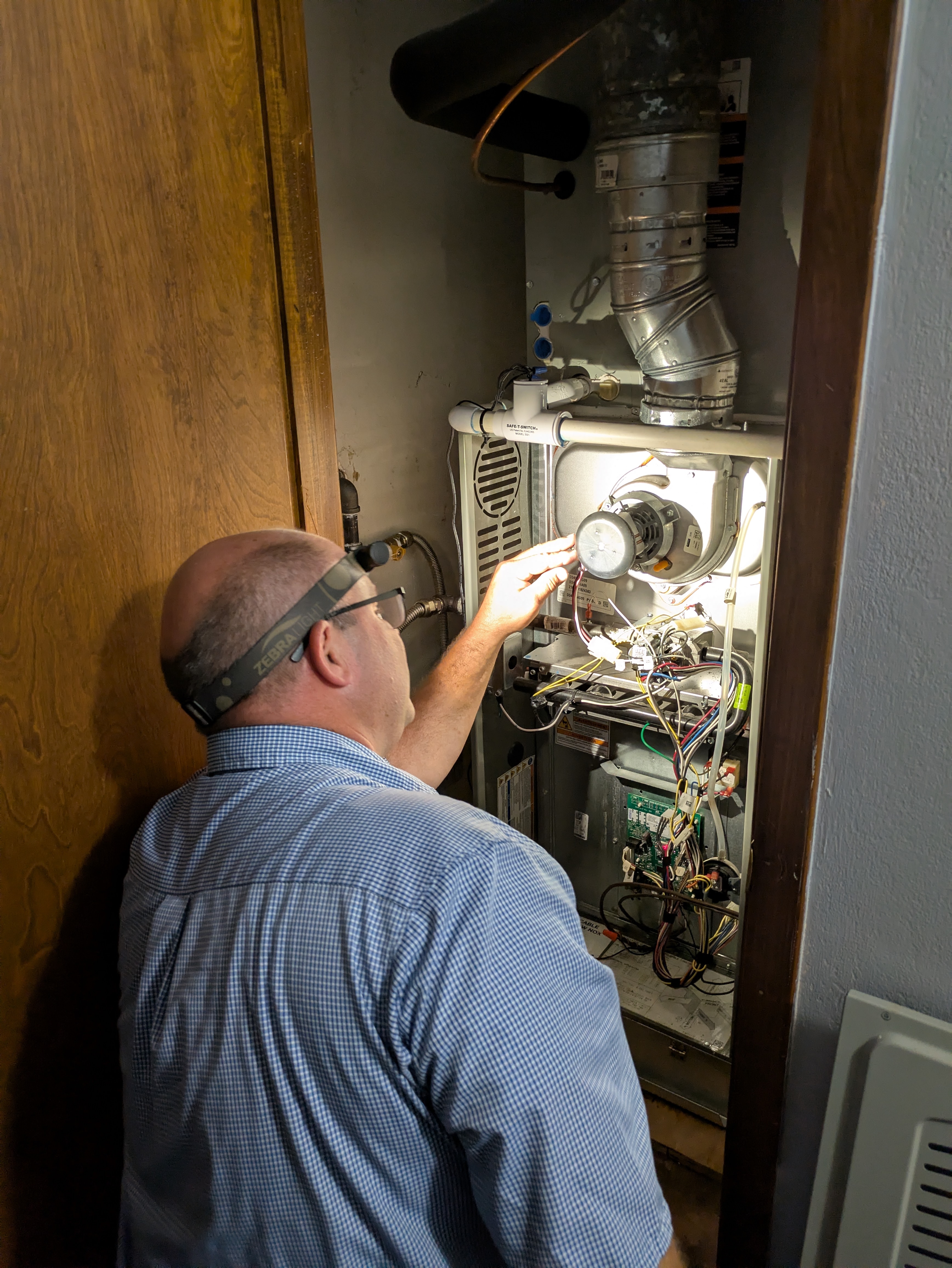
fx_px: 916
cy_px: 634
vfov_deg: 69.4
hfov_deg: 54.9
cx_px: 476
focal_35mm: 25
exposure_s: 1/40
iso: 120
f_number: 1.89
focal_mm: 5.43
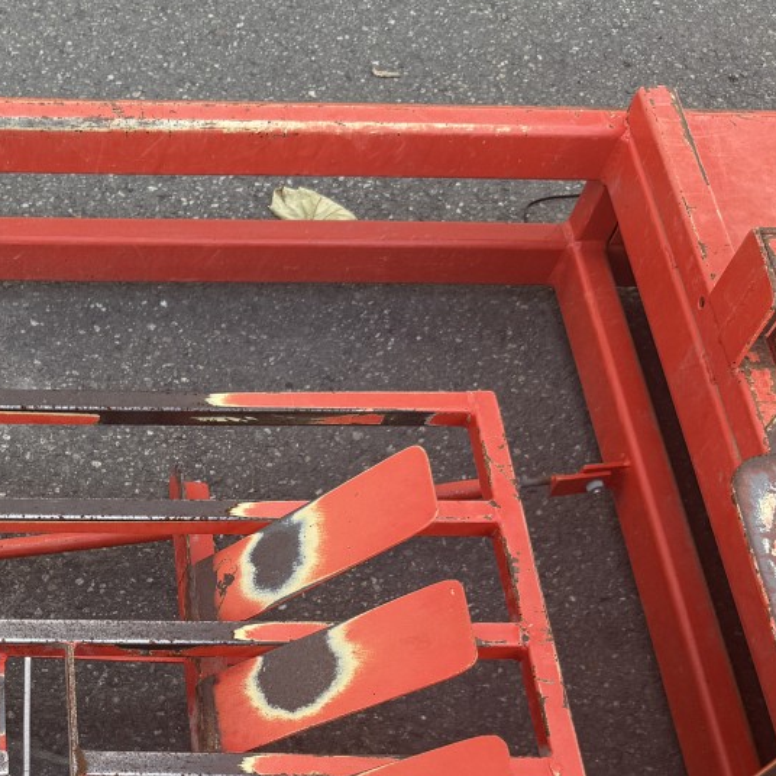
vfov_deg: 29.0
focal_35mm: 57
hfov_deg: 28.2
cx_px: -4
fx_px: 1446
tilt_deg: -60.1
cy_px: 679
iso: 64
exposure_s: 1/132
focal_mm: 6.76
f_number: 1.78
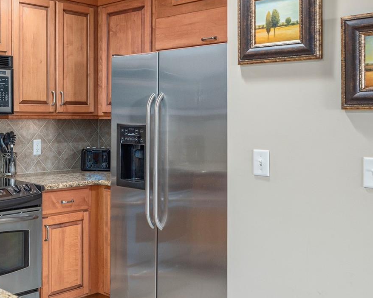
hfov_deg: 37.9
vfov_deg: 32.6
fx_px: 508
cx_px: 44
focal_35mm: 46
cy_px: 110
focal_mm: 21
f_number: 8
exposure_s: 1/160
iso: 320
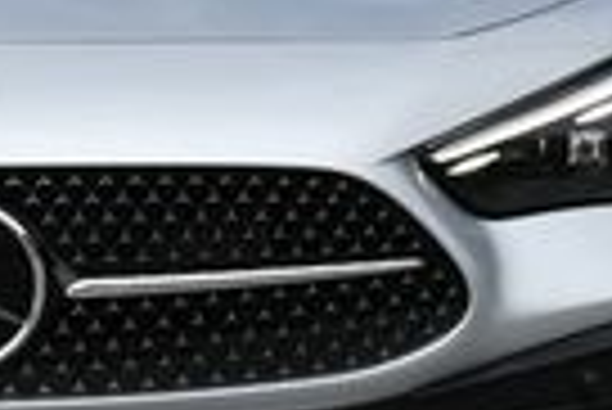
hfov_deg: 6.1
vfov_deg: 4.1
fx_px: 5752
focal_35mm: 338
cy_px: -50
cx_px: -99
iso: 100
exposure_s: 1/250
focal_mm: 36
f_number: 8
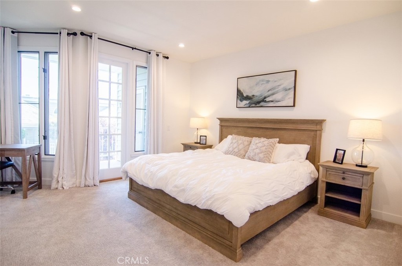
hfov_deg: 90.1
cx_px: 201
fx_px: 201
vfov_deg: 67.1
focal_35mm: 18
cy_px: 133
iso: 280
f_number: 5.6
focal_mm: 12
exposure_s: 1/125
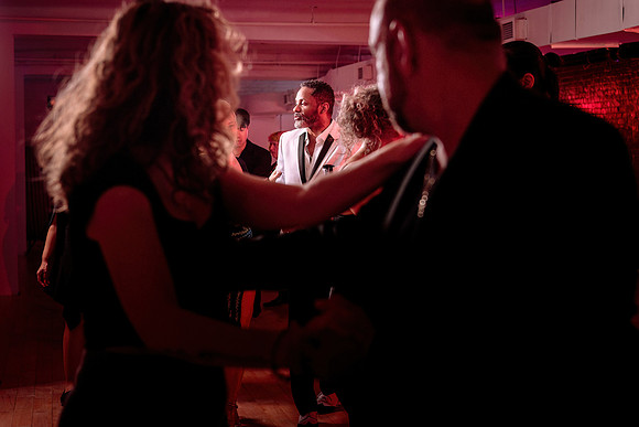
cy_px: 182
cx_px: 319
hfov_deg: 32.3
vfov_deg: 21.8
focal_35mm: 62
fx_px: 1104
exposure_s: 1/200
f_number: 4
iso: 640
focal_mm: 52
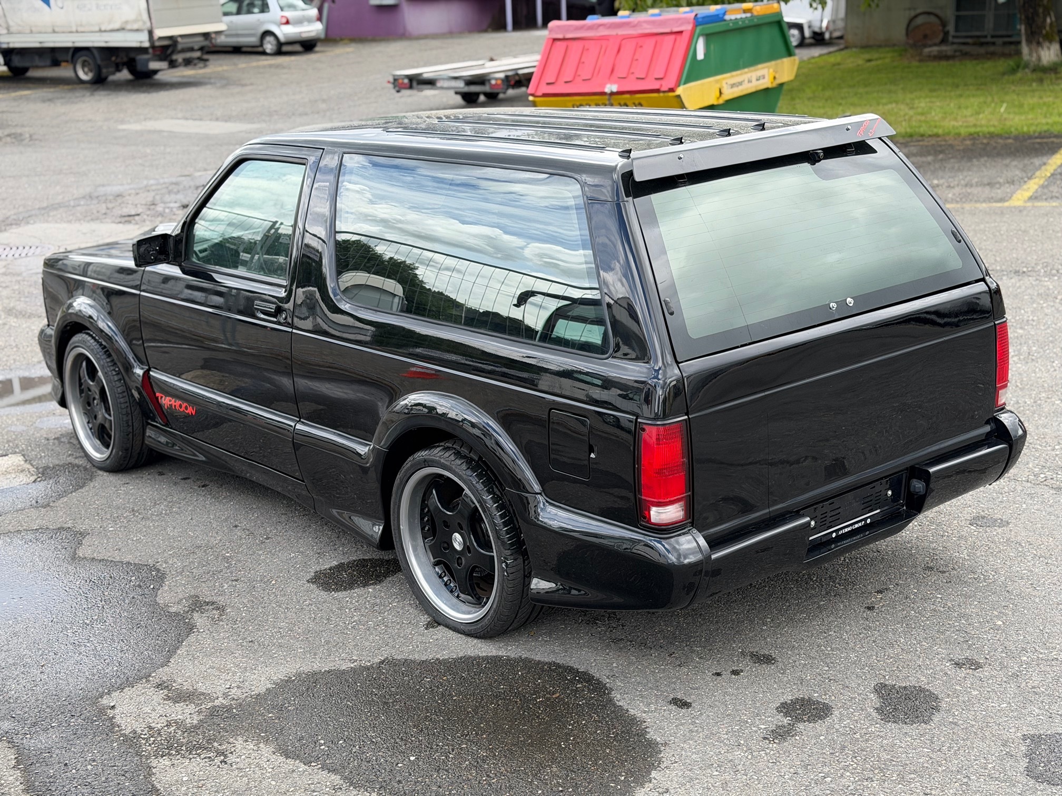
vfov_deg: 30.3
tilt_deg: -13.7
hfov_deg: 39.7
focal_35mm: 48
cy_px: 398
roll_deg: +2.2
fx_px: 1473
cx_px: 531
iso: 64
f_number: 1.78
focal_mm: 6.76
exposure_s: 1/1070
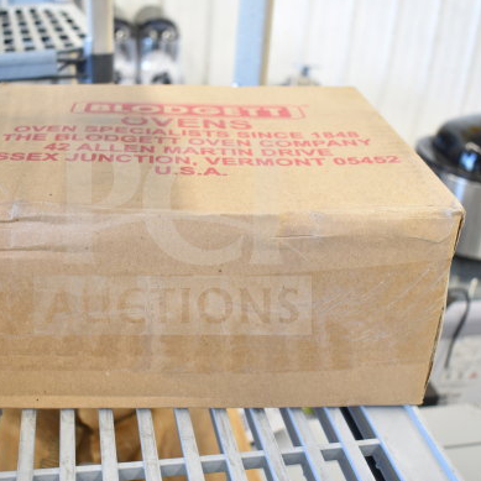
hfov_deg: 38.0
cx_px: 172
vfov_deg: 38.3
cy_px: 237
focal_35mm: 44
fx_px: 692
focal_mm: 22
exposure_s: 1/30
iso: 500
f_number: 3.8
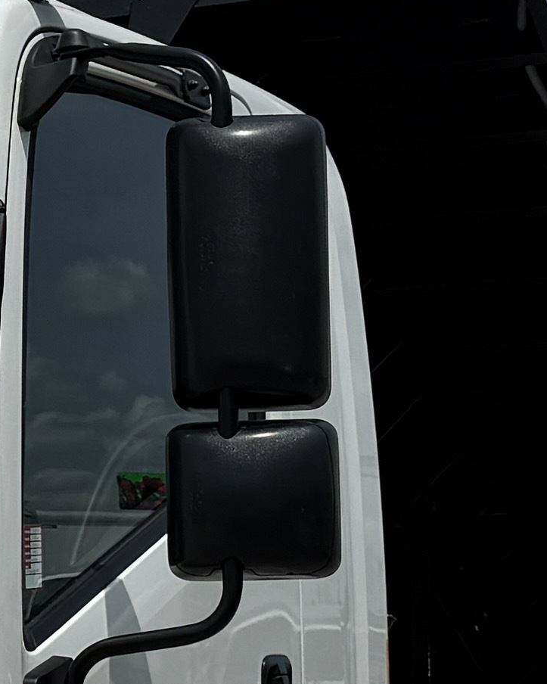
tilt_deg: +2.6
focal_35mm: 148
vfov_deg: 13.0
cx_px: -280
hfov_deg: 10.1
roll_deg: -0.2
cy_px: 464
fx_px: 2995
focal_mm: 6.76
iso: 80
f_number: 1.78
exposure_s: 1/10309
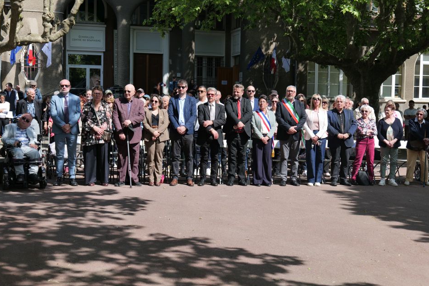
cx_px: 213
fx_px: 608
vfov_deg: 26.5
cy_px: 144
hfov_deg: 38.9
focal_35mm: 51
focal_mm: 50
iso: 100
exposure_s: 1/320
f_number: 5.3
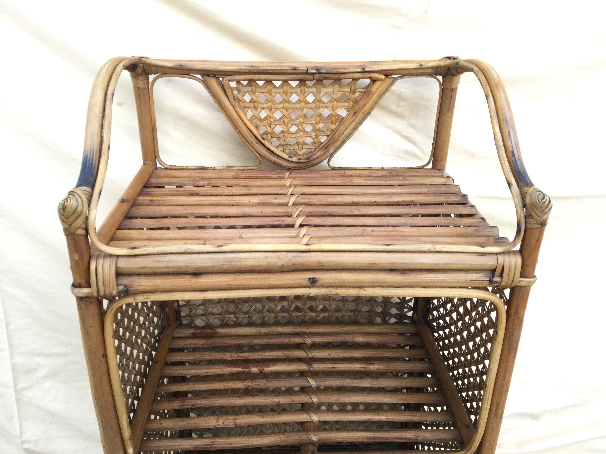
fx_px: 543
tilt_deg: -25.6
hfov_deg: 58.4
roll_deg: +0.6
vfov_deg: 45.4
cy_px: 227
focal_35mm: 31
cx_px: 303
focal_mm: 3.3
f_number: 2.4
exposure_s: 1/33
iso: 64
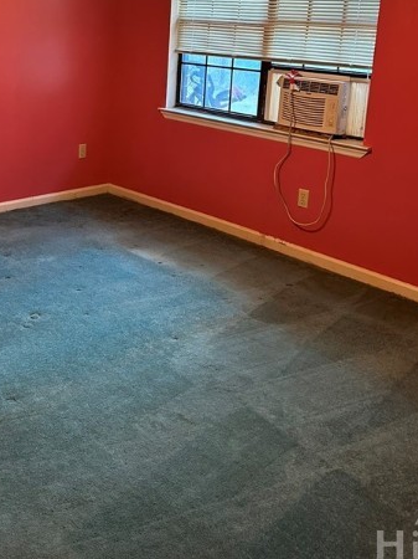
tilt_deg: -11.0
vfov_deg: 44.3
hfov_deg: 34.8
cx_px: 148
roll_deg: -2.0
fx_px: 661
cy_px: 143
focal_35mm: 41
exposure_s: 1/60
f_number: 1.78
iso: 800
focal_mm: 6.86
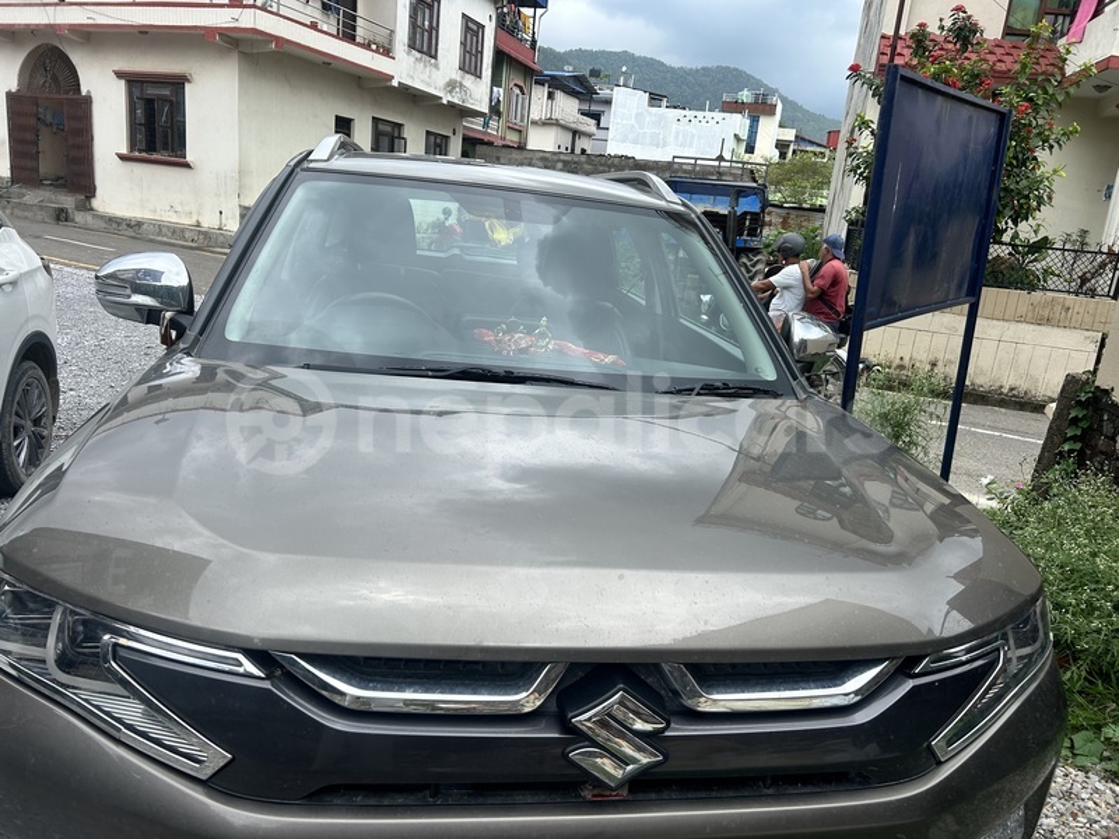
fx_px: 840
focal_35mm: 26
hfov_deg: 67.3
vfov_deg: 53.1
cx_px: 560
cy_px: 420
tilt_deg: -13.9
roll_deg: -4.9
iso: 50
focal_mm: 5.7
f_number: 1.5
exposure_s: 1/2123
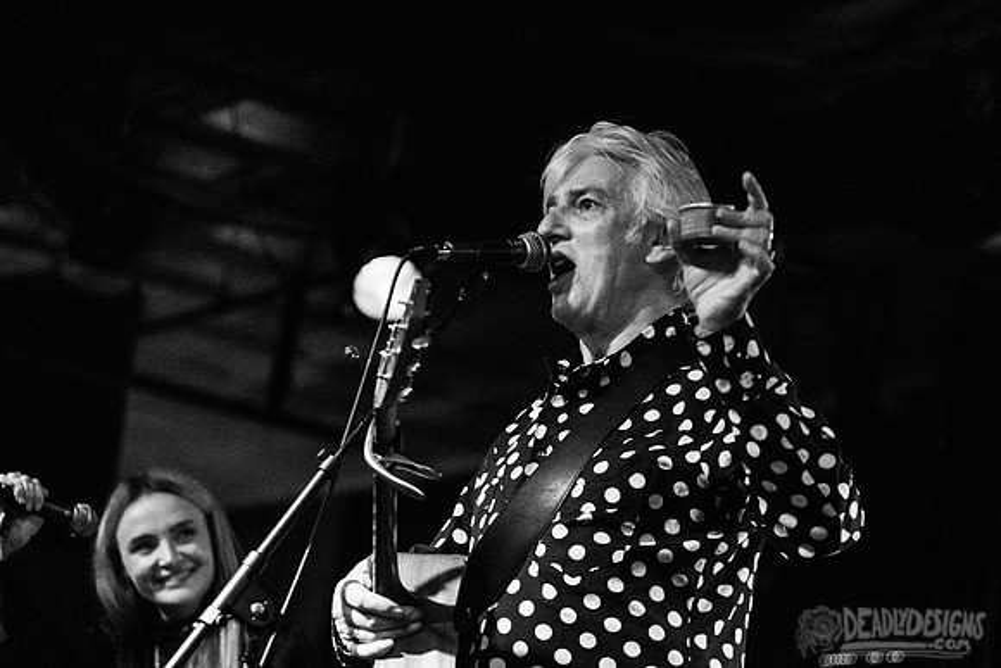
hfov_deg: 16.9
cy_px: 243
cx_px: 637
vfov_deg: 11.3
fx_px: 3361
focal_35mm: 121
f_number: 3.2
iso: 3200
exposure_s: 1/50
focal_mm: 95
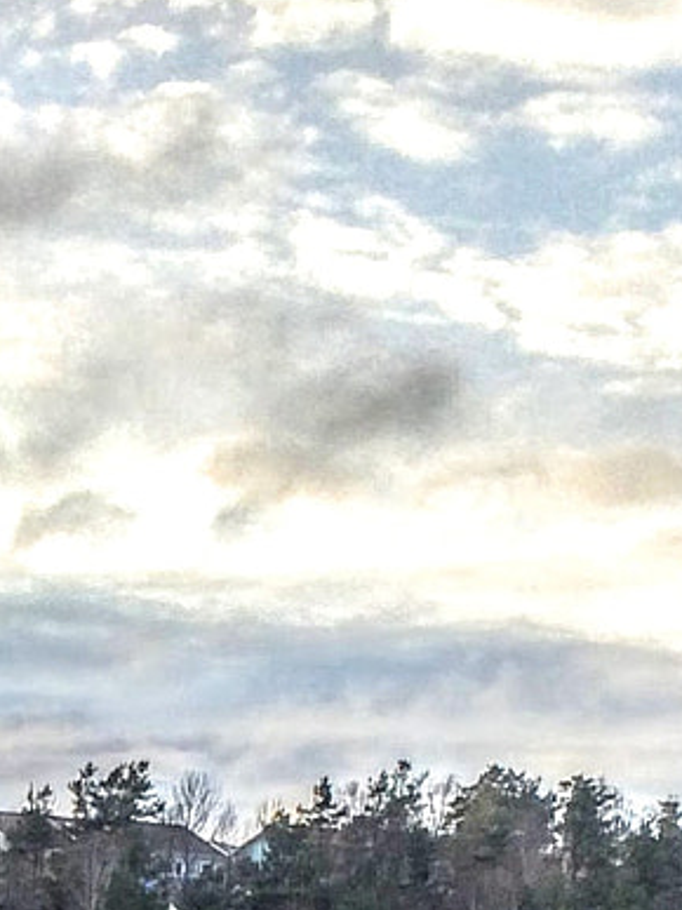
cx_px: -155
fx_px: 3154
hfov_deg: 12.0
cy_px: 1075
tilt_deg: +1.6
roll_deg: -2.2
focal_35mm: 120
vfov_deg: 15.8
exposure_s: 1/720
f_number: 2.2
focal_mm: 4.15
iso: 32
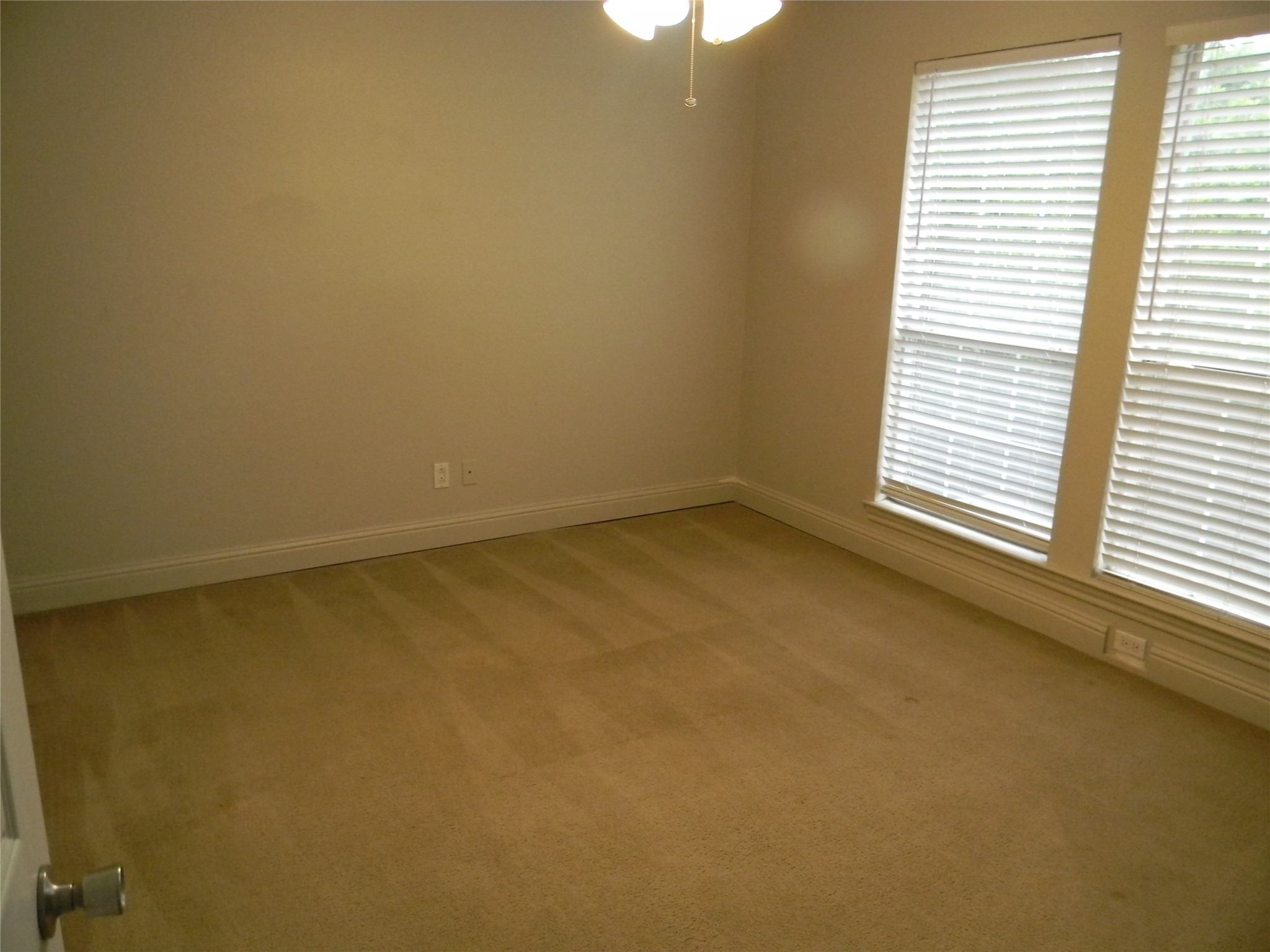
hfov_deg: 63.4
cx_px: 635
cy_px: 476
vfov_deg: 49.7
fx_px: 1027
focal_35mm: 28
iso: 400
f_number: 3.5
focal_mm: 5
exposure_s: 1/52.6
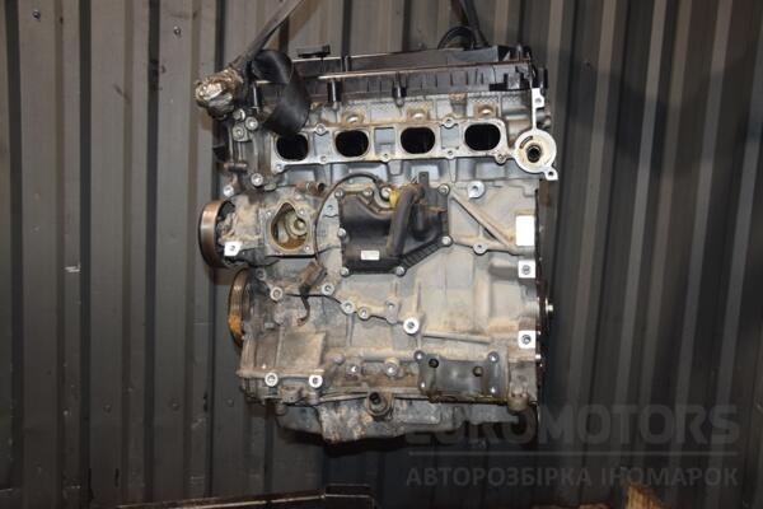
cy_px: 254
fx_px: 763
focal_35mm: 36
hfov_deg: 53.1
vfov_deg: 36.9
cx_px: 382
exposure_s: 1/60
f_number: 5
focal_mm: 24
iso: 800
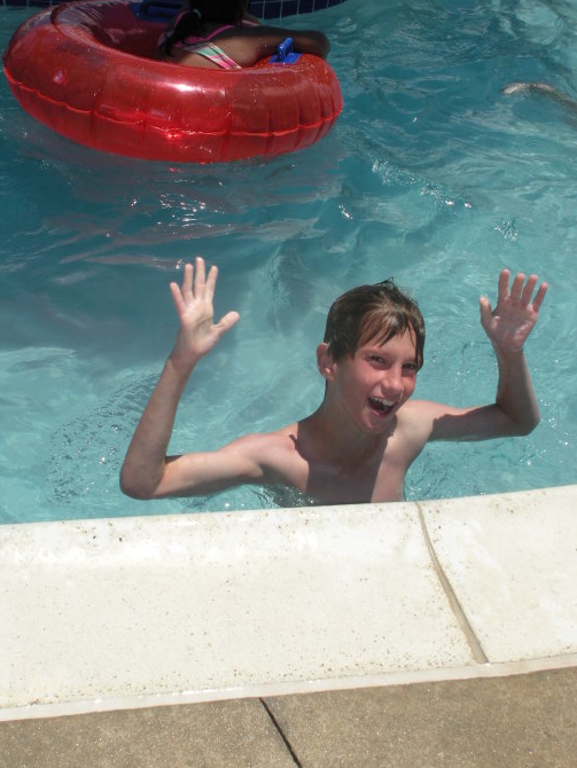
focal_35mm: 56
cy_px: 389
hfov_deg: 26.1
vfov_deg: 34.3
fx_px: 1244
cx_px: 262
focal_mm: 7.7
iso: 88
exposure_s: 1/596
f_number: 6.4
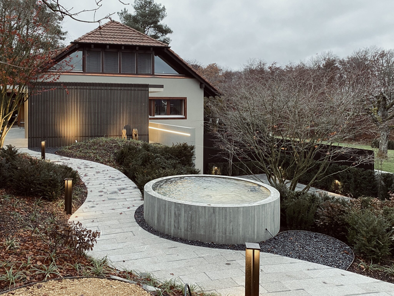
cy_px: 148
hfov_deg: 67.3
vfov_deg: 53.1
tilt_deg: -5.9
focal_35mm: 26
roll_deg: +0.3
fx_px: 296
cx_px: 197
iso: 160
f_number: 1.8
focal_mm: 4.25
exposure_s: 1/50
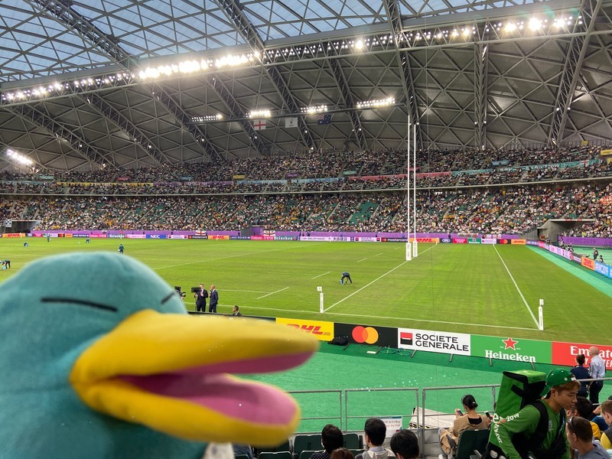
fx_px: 460
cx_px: 306
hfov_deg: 67.3
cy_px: 230
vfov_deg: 53.1
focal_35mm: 26
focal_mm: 4.25
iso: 80
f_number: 1.8
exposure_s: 1/122
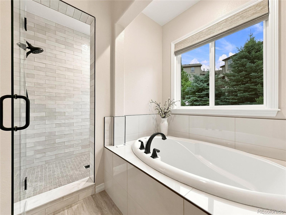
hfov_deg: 102.1
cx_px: 143
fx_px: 116
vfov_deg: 85.7
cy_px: 108
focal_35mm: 14
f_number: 2.2
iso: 320
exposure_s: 1/120
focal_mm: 2.2
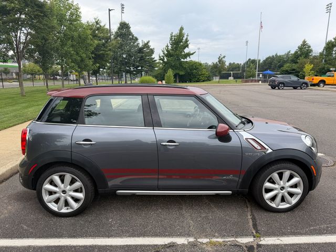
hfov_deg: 71.6
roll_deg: -0.1
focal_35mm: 24
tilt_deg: -13.6
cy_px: 126
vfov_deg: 56.8
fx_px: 233
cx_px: 168
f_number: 1.78
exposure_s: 1/1075
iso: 80
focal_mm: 6.76
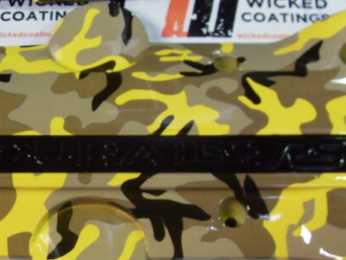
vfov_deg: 21.5
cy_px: 171
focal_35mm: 68
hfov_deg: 28.4
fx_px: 680
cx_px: 123
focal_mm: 6.3
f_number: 2.8
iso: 200
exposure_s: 1/45
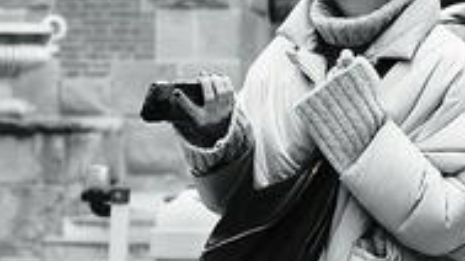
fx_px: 2045
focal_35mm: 166
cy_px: 101
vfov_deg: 7.3
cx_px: 455
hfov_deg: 12.8
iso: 320
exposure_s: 1/240
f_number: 2.2
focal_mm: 33
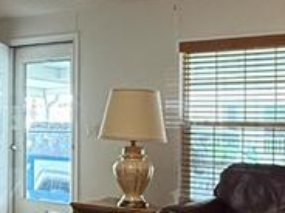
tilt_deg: +0.6
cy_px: 116
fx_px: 642
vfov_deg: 18.9
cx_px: 48
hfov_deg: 24.5
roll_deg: -0.4
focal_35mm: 78
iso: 400
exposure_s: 1/60
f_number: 2.2
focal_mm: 2.22
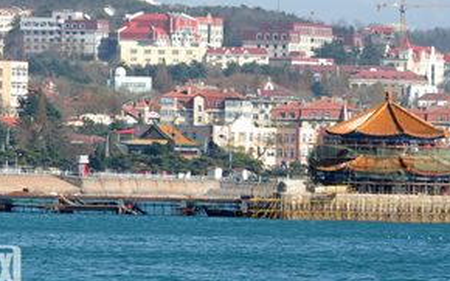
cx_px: -123
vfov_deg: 2.1
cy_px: 16
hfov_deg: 3.4
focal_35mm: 617
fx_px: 7564
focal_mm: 185
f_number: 8
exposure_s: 1/250
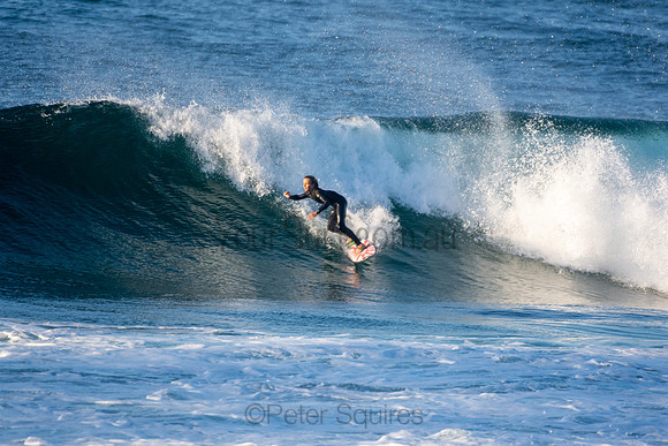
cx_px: 334
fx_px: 13919
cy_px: 223
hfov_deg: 2.7
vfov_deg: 1.8
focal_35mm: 750
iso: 500
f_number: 5.6
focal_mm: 500
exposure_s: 1/1250
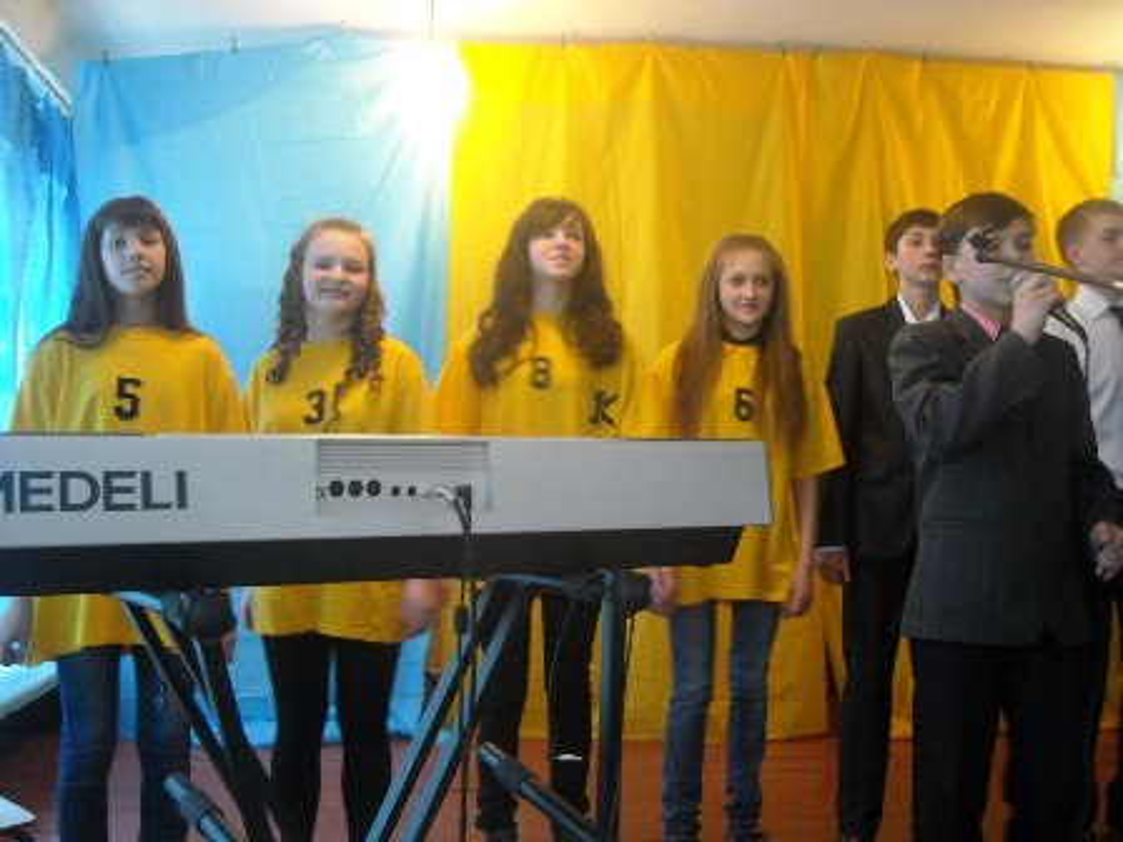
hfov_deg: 42.9
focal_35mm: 44
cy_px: 421
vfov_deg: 32.9
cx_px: 562
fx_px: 1427
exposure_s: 1/15
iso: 400
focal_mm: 7.1
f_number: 3.1
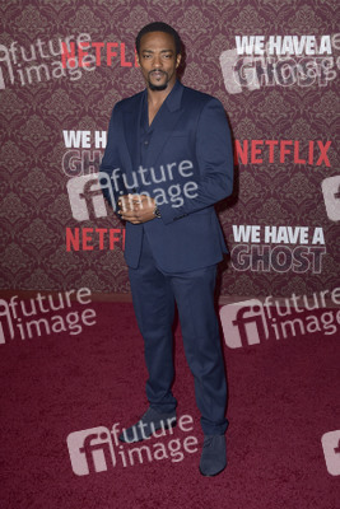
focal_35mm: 50
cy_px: 254
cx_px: 170
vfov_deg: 39.6
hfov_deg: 27.0
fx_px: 708
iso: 400
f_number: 6.3
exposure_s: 1/250
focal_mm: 50
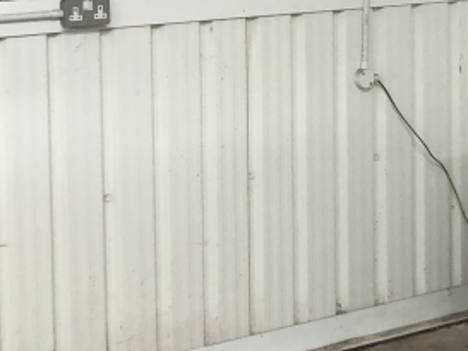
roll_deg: +0.9
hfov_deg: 18.4
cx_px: 415
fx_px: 1420
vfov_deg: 13.9
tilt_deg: -4.5
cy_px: 3
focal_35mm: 105
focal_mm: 3.99
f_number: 1.8
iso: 32
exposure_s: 1/33
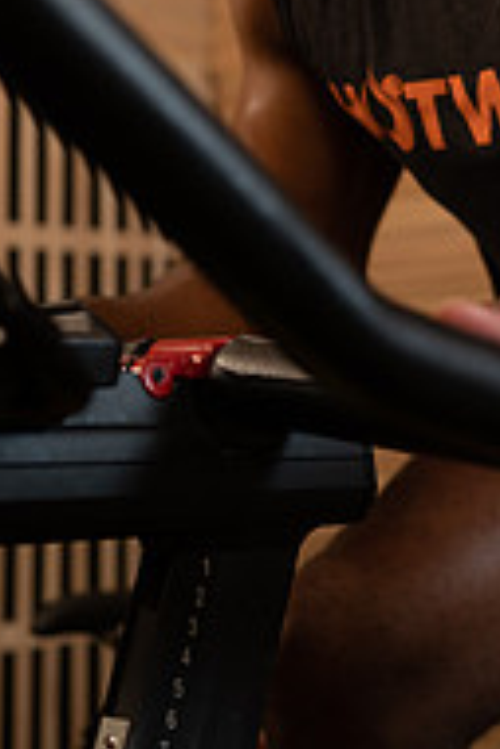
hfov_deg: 16.4
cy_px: 130
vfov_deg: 24.0
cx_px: 339
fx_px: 1726
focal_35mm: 83
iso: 400
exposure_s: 1/160
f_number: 2.8
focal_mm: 35
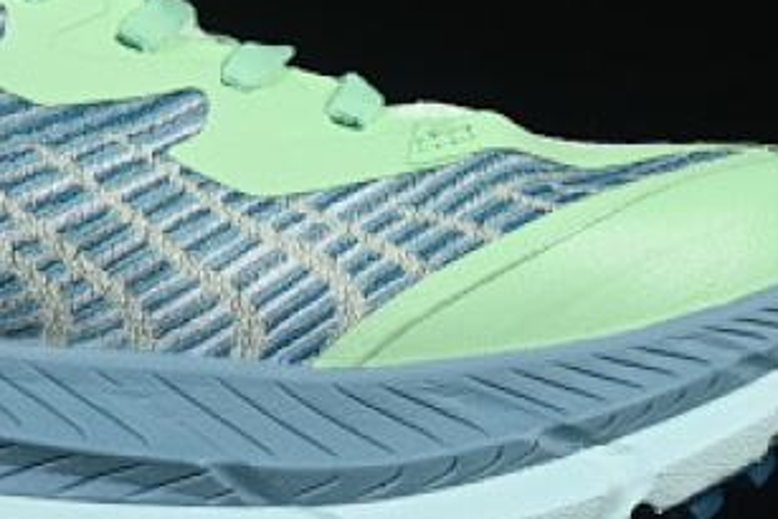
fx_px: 5708
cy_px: 71
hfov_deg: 7.8
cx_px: -53
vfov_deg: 5.2
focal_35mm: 264
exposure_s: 1/80
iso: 160
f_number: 8
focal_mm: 50
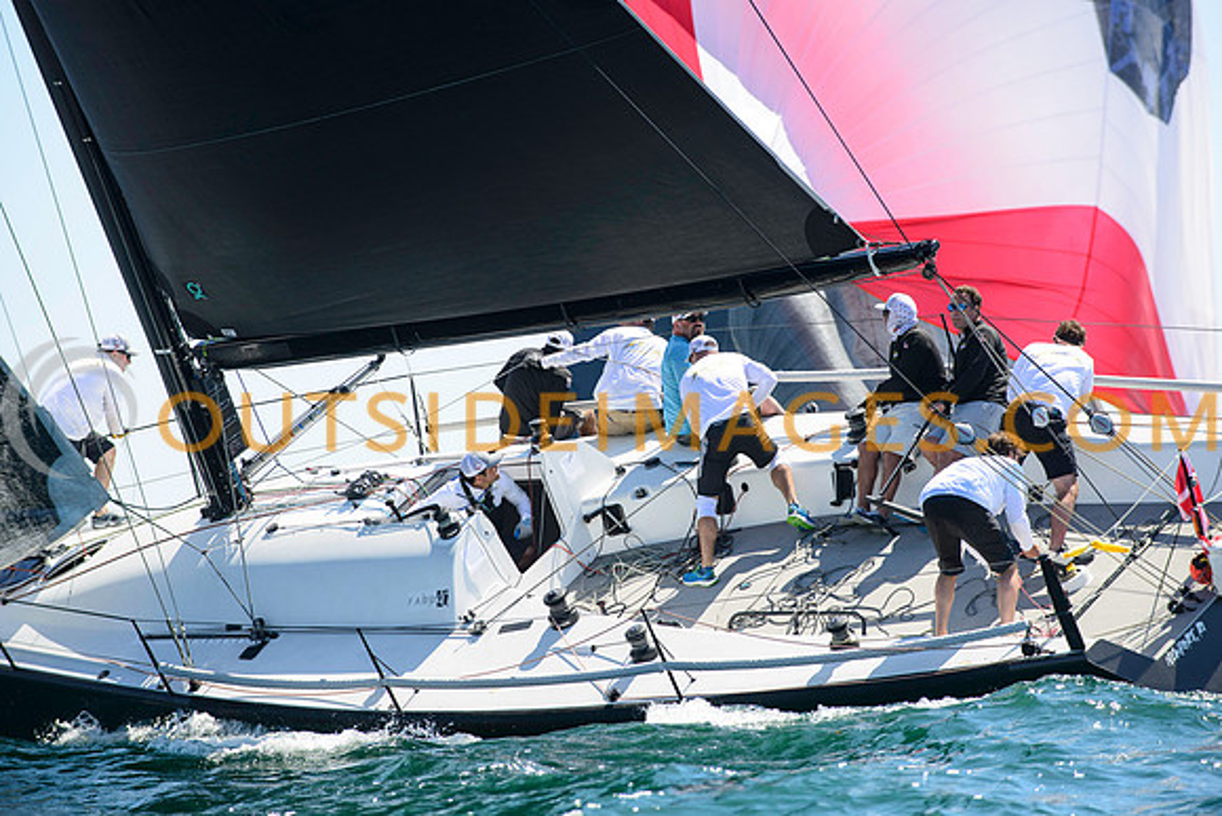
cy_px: 408
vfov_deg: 6.9
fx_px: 6790
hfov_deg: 10.3
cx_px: 611
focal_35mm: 200
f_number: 5.6
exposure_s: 1/1000
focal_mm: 200
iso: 250
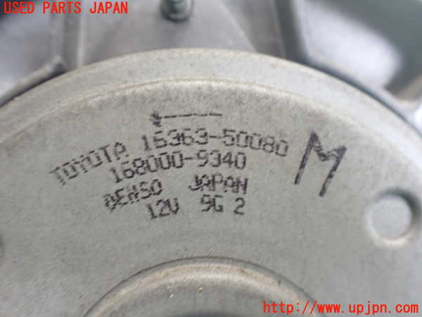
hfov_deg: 60.0
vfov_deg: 46.8
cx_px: 211
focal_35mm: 30
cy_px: 158
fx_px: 366
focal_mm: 5.4
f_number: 2.3
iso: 800
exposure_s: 1/50
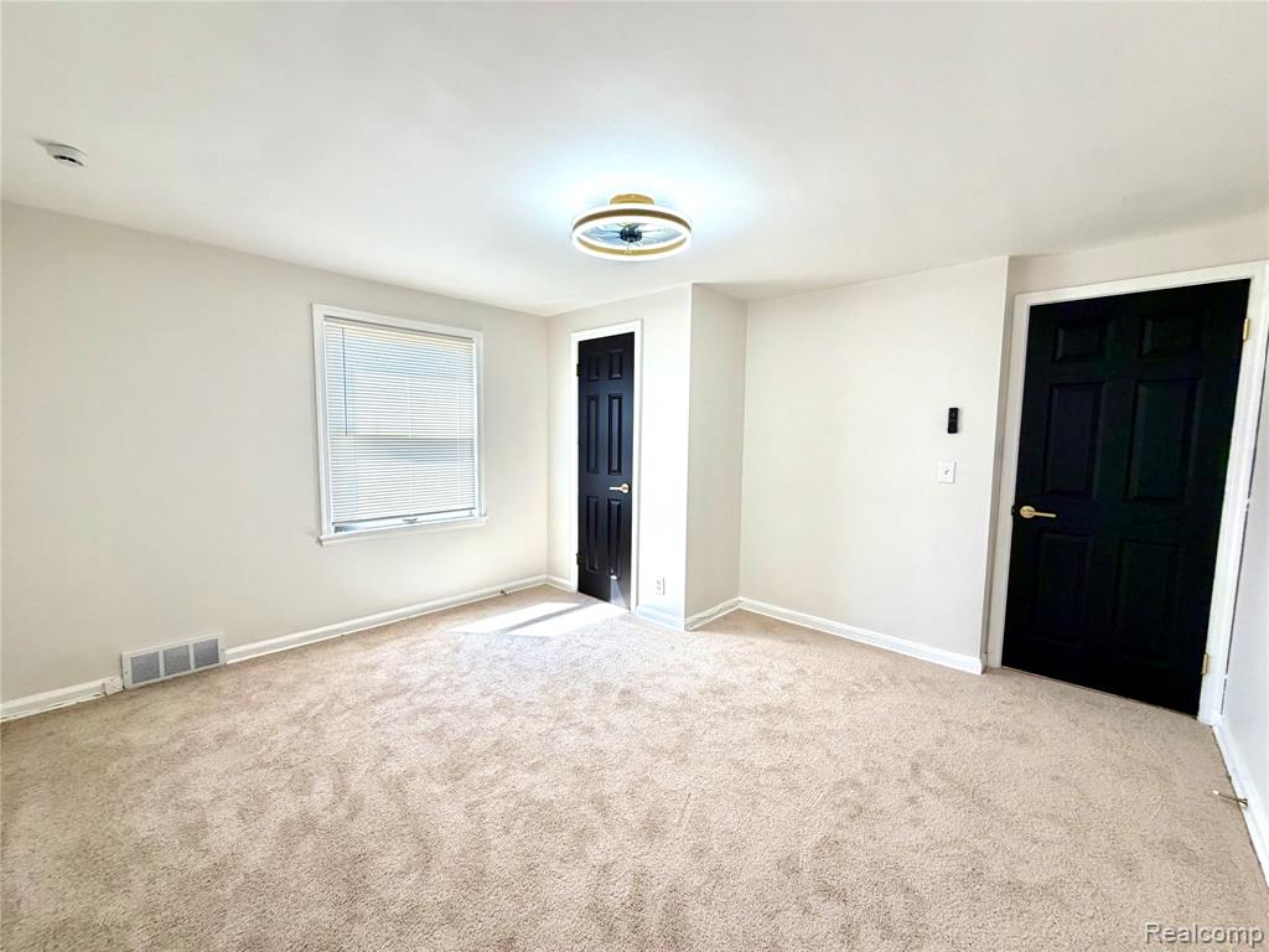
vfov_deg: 85.7
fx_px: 513
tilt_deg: -4.9
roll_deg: -0.7
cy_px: 476
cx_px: 634
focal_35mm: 14
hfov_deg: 102.1
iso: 250
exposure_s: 1/121
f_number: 2.2
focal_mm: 2.22
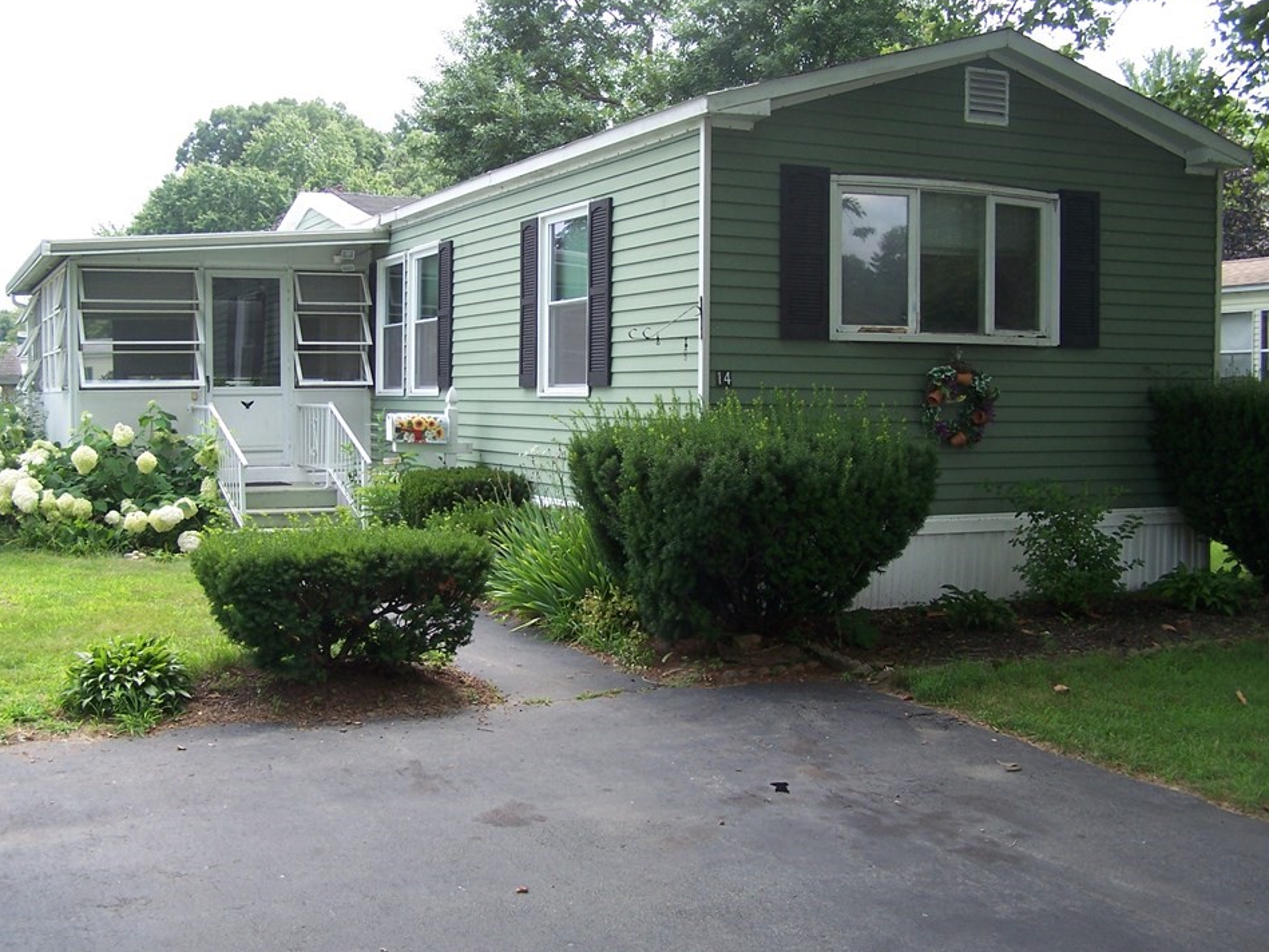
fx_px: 1503
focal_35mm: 41
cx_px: 594
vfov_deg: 35.1
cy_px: 453
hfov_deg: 45.7
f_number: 2.8
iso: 80
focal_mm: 6.3
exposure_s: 1/320
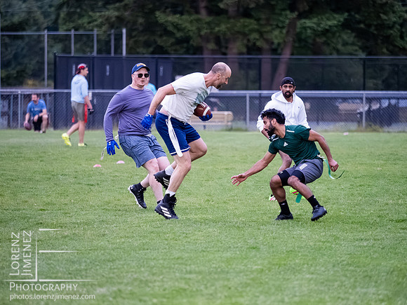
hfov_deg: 6.6
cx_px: 204
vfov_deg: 5.0
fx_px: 3527
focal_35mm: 300
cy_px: 152
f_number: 2.8
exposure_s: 1/1000
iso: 6400
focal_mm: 150
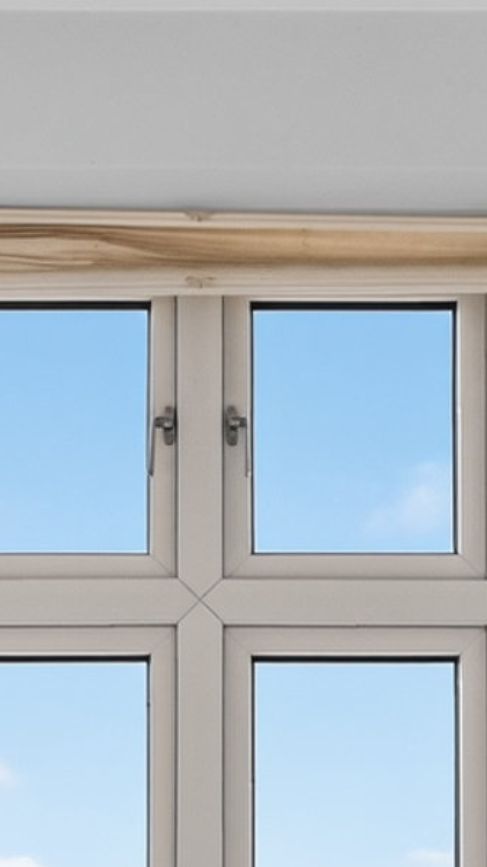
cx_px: 190
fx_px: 2067
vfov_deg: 21.1
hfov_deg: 13.4
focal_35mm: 90
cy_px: 1172
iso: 1000
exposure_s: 1/125
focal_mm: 20
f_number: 8
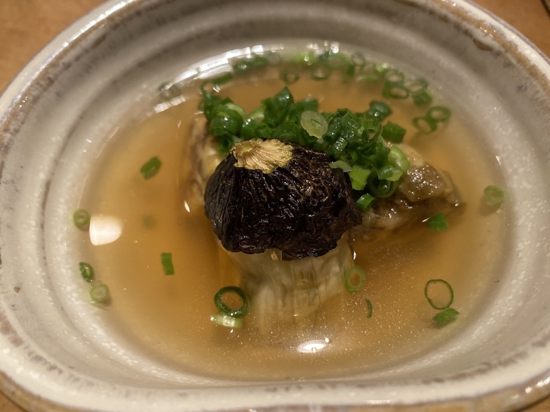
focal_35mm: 26
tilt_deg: -59.9
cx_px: 275
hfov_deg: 67.3
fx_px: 413
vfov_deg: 53.1
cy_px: 206
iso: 320
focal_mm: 4.25
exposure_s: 1/50
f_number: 1.8
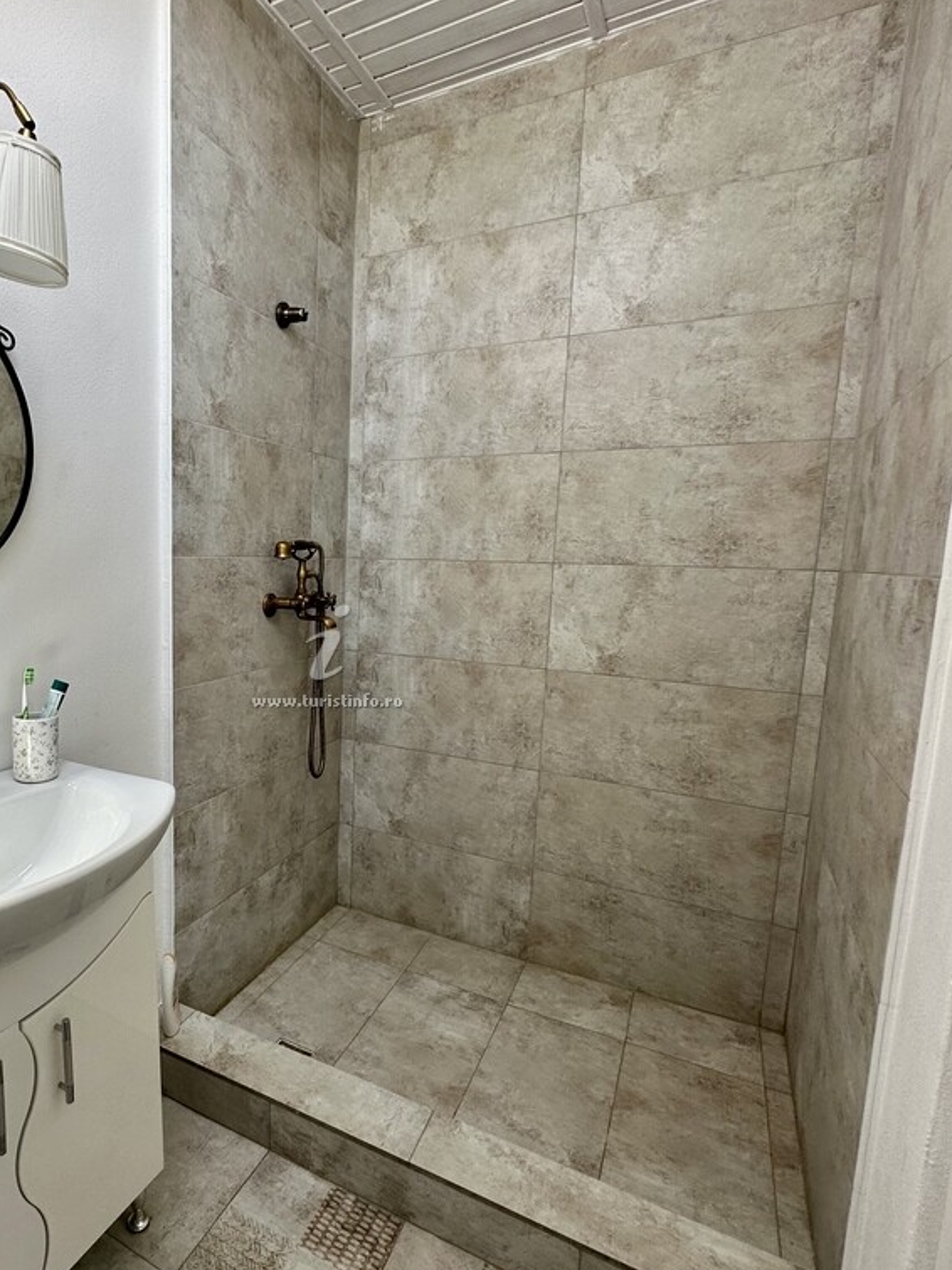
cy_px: 648
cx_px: 321
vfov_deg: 84.7
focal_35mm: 19
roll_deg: -1.7
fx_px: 697
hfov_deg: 66.9
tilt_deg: -8.3
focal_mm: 2.22
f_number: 2.2
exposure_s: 1/99
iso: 50
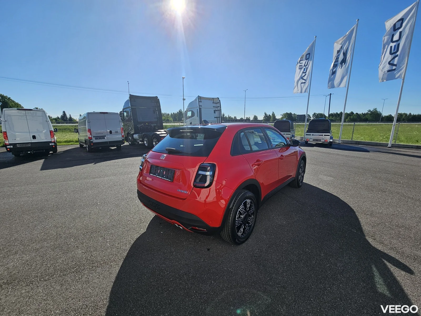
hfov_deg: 106.2
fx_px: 158
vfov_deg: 89.9
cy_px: 158
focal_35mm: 13
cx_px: 210
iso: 50
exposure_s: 1/3151
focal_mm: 2.2
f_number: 2.2
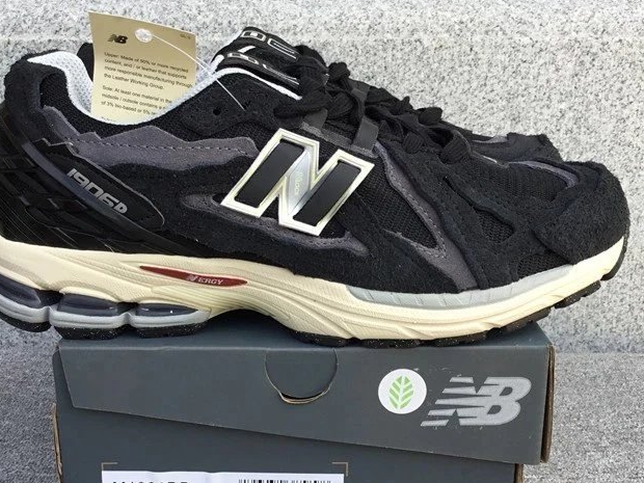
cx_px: 314
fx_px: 837
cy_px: 299
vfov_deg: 32.1
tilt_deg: -18.1
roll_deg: +0.7
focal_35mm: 45
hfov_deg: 42.1
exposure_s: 1/127
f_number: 2.4
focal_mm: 3.3
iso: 25
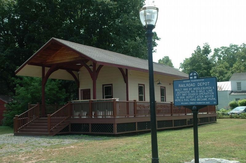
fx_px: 317
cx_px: 123
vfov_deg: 28.9
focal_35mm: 46
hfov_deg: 42.4
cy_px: 82
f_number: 9
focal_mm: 31
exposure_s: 1/320
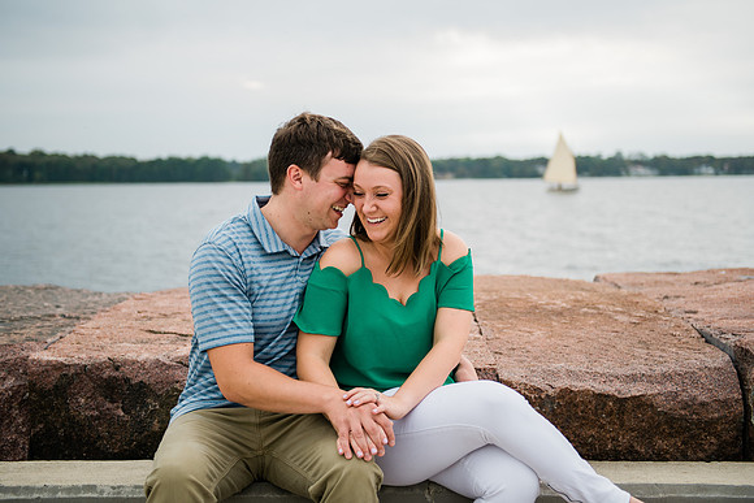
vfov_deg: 25.2
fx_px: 1126
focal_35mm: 54
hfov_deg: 37.0
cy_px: 230
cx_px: 377
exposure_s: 1/800
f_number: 2.8
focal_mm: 48
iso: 100
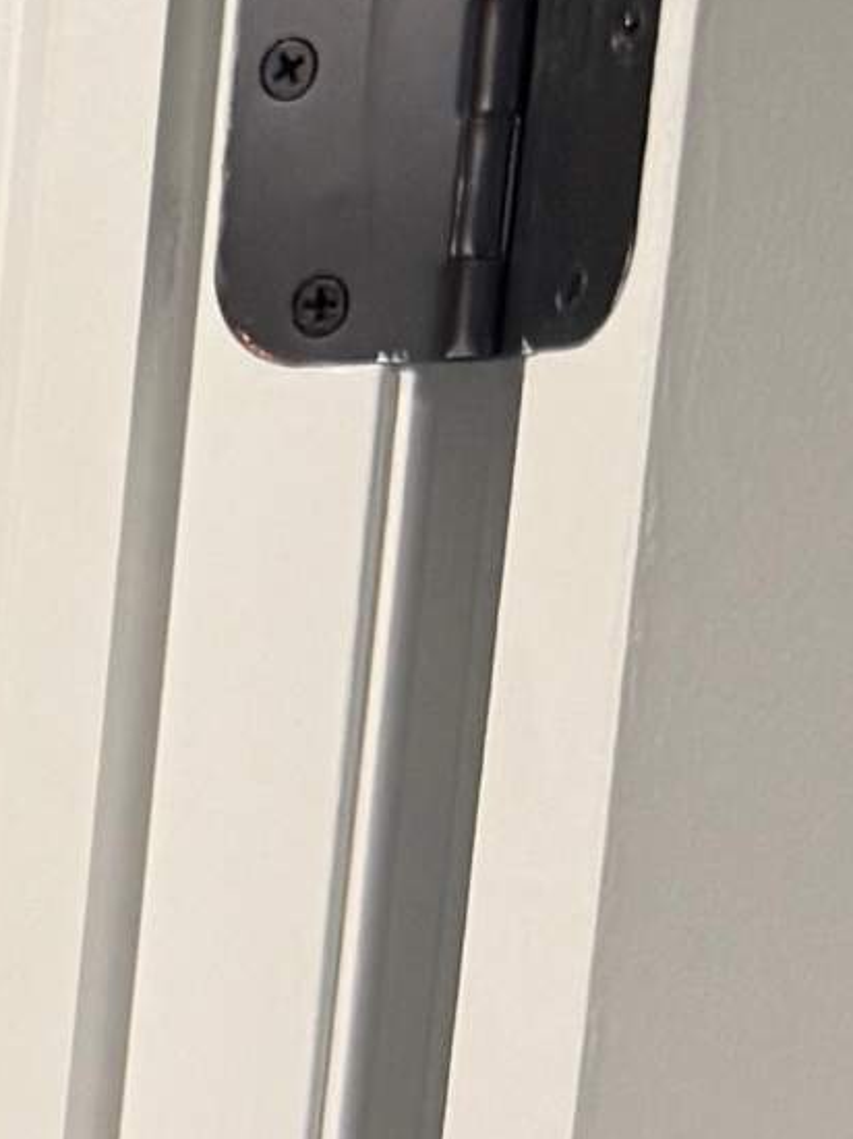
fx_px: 5787
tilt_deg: -13.2
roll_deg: -1.4
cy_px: 2106
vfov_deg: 10.5
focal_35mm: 176
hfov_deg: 7.3
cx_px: -1830
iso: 250
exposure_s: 1/60
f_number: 1.78
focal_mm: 6.76
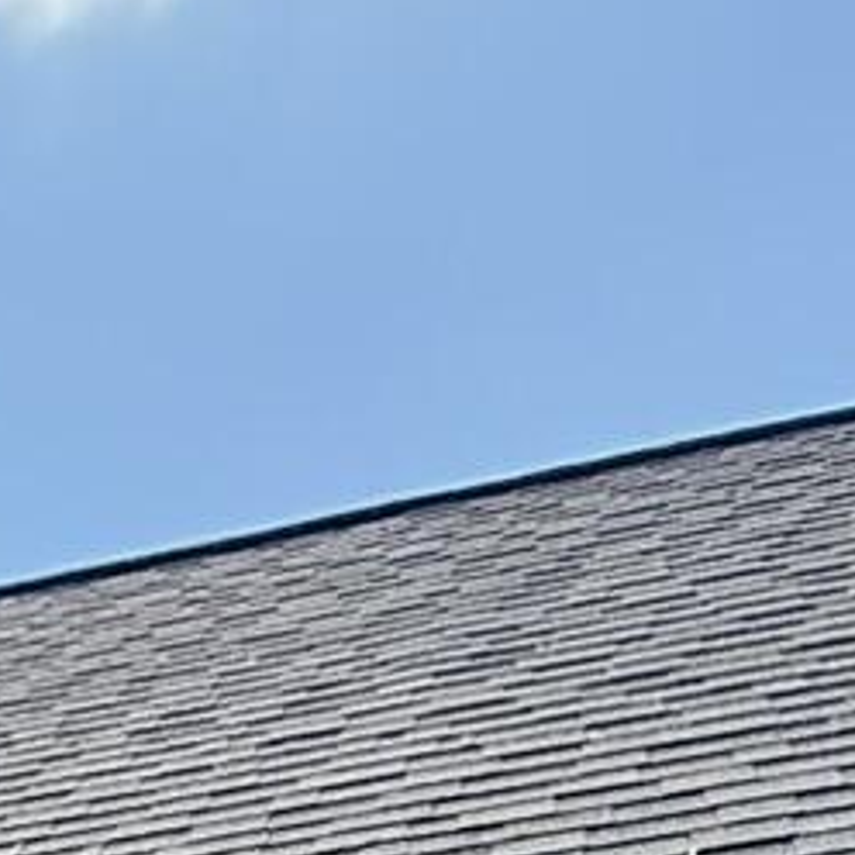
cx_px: -1041
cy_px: 2224
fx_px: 2850
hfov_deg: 13.6
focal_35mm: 102
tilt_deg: -1.9
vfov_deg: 12.3
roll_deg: -0.2
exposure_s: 1/651
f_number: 2.2
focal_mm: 2.22
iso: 64
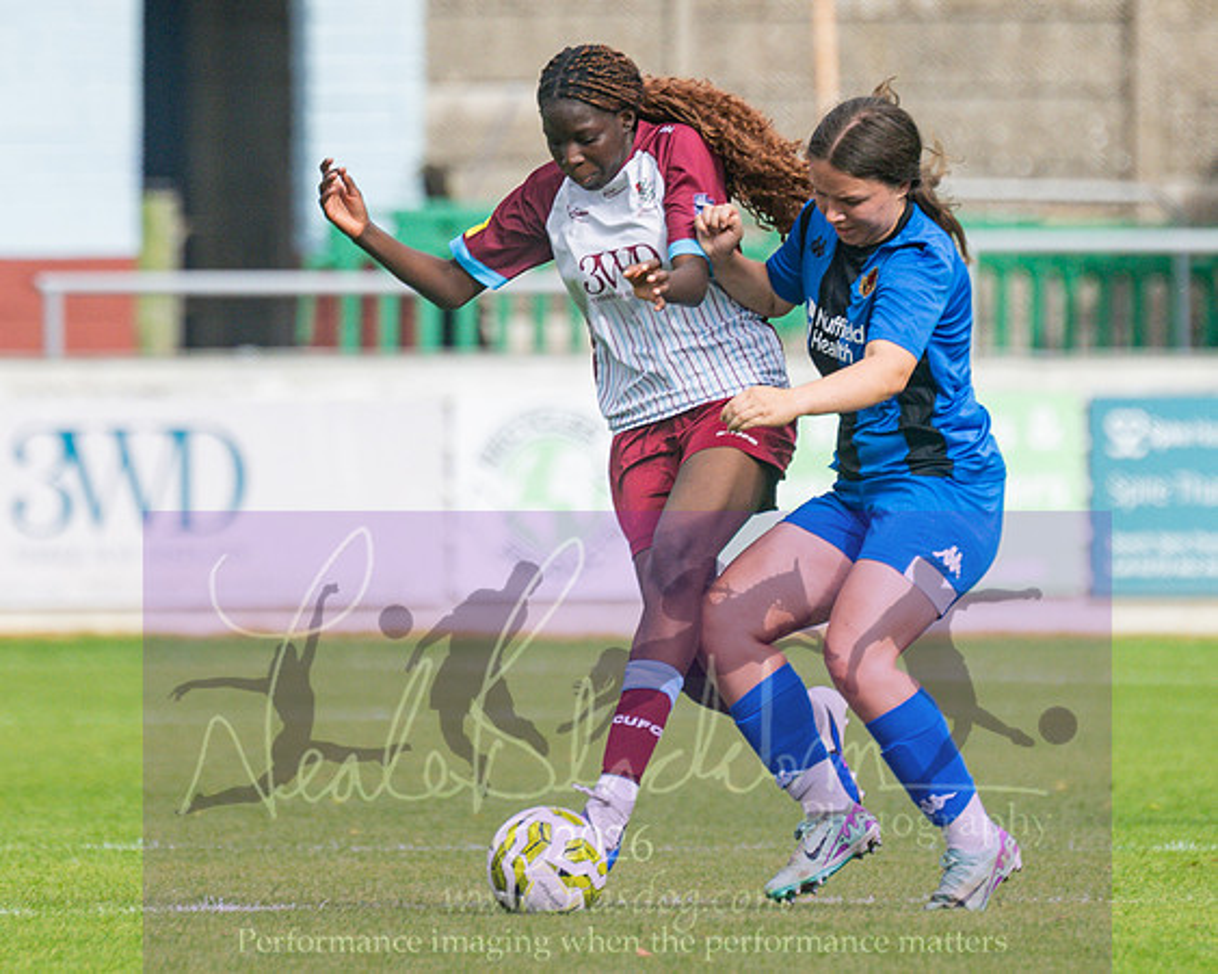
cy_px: 479
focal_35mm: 960
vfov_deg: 1.6
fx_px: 34611
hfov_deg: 2.0
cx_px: 352
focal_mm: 300
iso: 125
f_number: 4
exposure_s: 1/1000
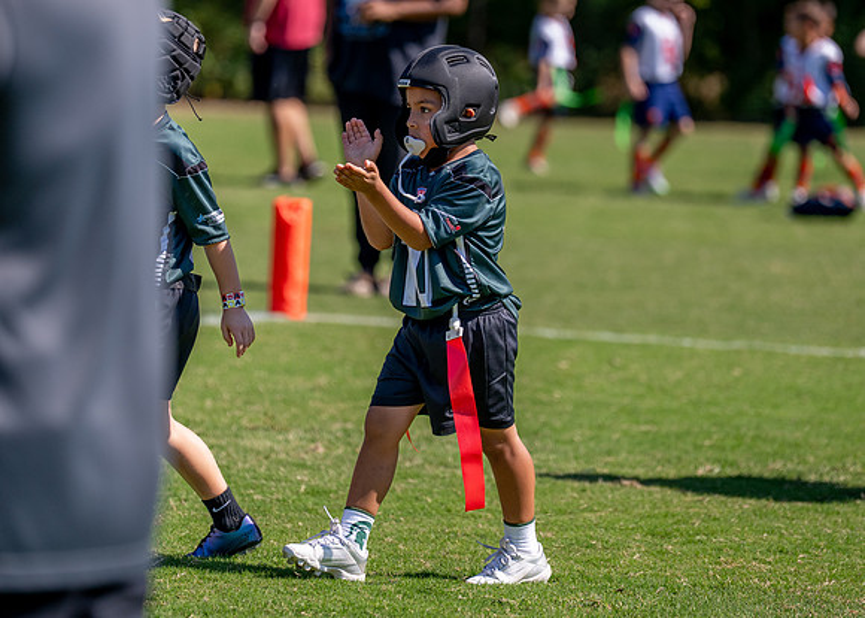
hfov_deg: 8.8
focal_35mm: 228
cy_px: 258
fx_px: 5611
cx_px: 416
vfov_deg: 6.3
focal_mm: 163
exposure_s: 1/3200
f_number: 2.8
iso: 200
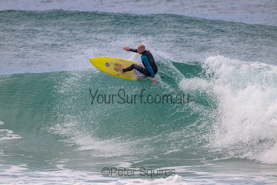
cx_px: 138
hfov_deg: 2.6
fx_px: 6157
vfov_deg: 1.7
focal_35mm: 800
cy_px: 92
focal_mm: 800
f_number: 11
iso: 1000
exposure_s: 1/2000
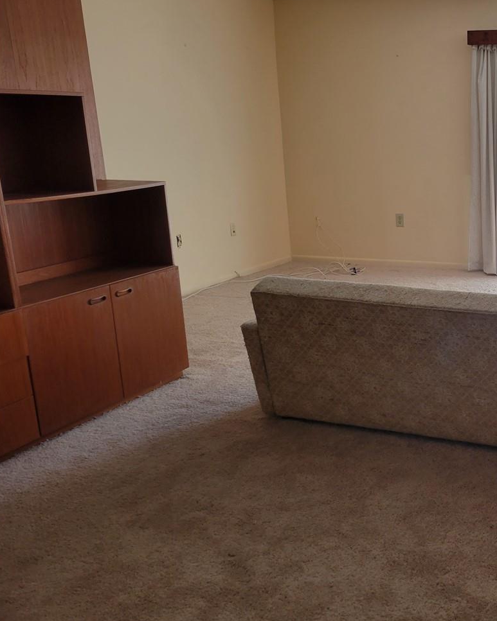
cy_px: 272
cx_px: 509
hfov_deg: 32.5
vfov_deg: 43.8
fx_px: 773
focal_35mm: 42
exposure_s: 1/120
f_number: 1.8
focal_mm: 5.4
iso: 80
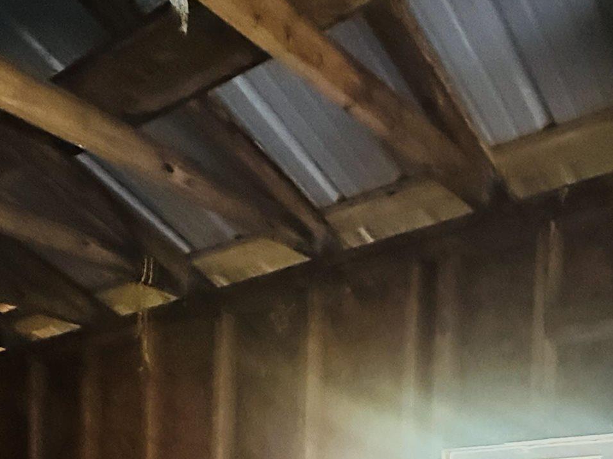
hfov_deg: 42.1
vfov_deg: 26.2
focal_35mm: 45
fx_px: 797
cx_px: 328
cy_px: 632
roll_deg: -1.4
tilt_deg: -4.4
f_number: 2.2
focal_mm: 2.22
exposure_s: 1/53
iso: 1250
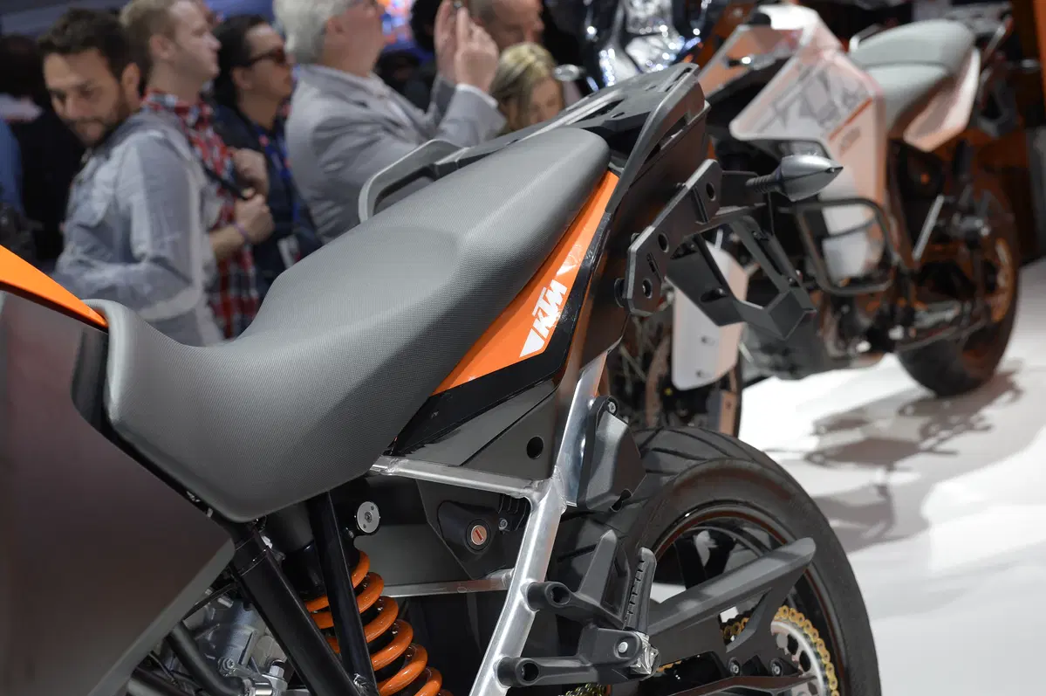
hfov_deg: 28.9
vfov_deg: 19.4
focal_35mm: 70
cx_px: 523
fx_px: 2032
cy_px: 348
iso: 1250
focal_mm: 70
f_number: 6.3
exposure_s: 1/160
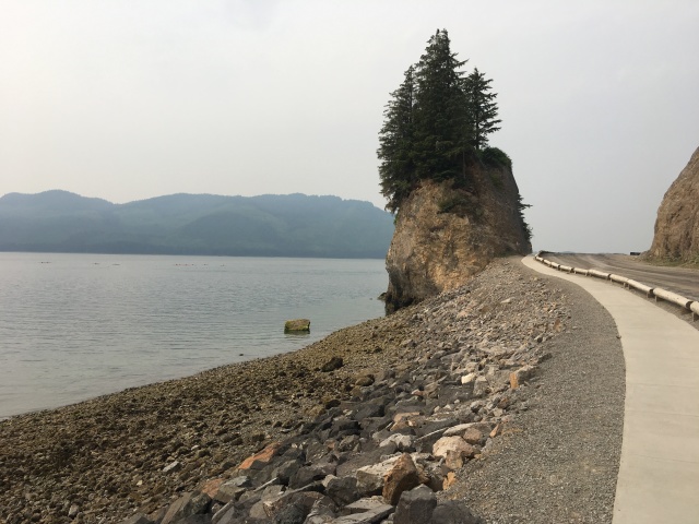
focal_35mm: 29
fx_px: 586
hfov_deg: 61.7
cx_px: 350
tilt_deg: -1.4
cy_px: 262
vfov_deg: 48.2
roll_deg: -1.1
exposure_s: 1/2198
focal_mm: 4.15
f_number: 2.2
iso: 25
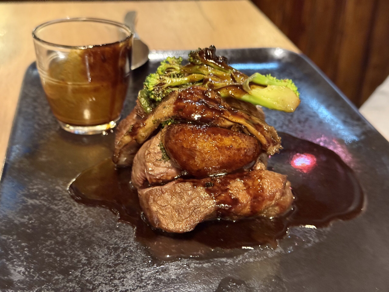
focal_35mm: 48
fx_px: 539
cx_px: 194
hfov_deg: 39.7
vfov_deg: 30.3
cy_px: 146
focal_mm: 6.76
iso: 800
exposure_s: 1/25
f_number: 1.78
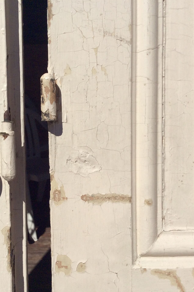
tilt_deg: -13.8
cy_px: 146
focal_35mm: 45
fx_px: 364
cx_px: 30
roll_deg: +2.3
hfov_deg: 29.0
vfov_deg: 43.6
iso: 32
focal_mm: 3.3
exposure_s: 1/5747
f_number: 2.4
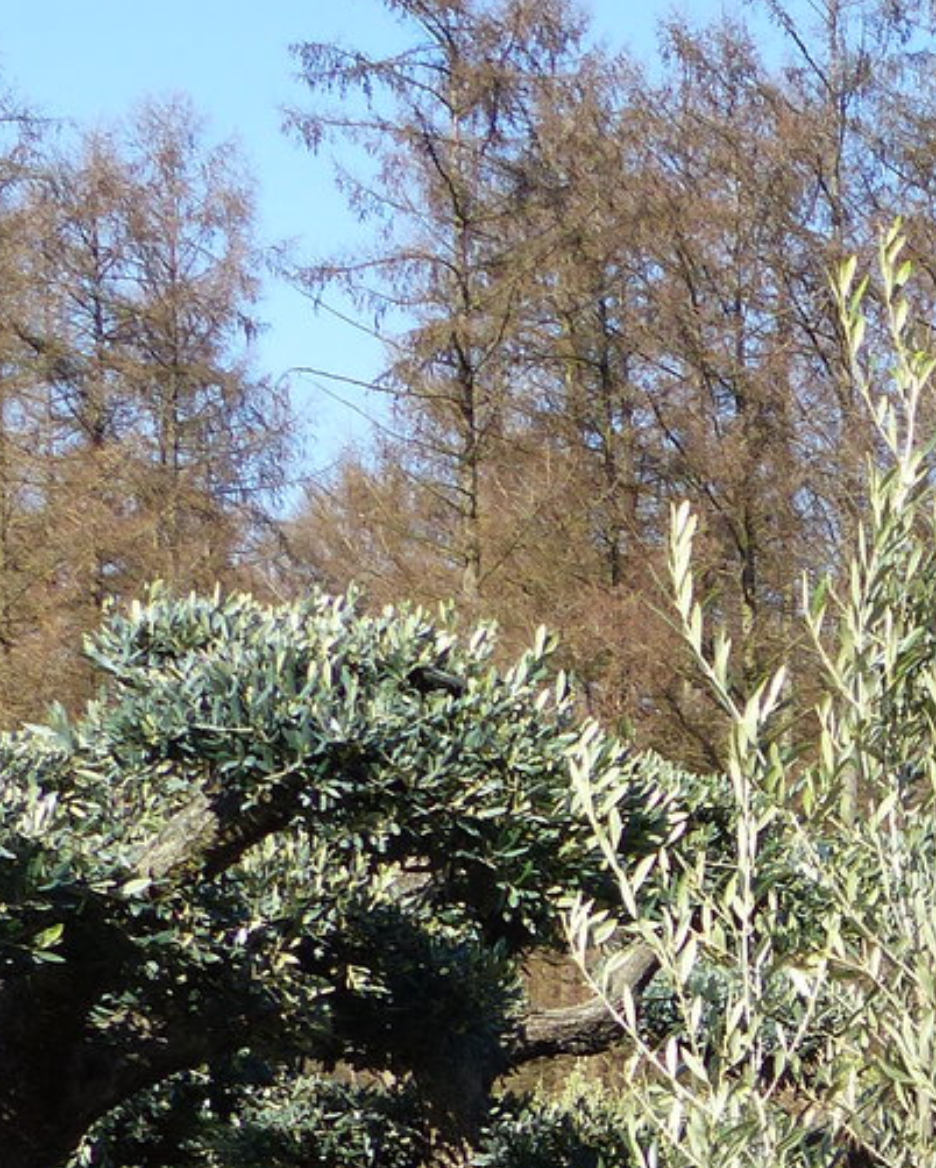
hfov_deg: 12.4
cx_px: 1791
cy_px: 1296
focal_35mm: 112
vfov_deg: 16.6
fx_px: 3876
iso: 100
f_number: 4
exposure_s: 1/500
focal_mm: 6.4
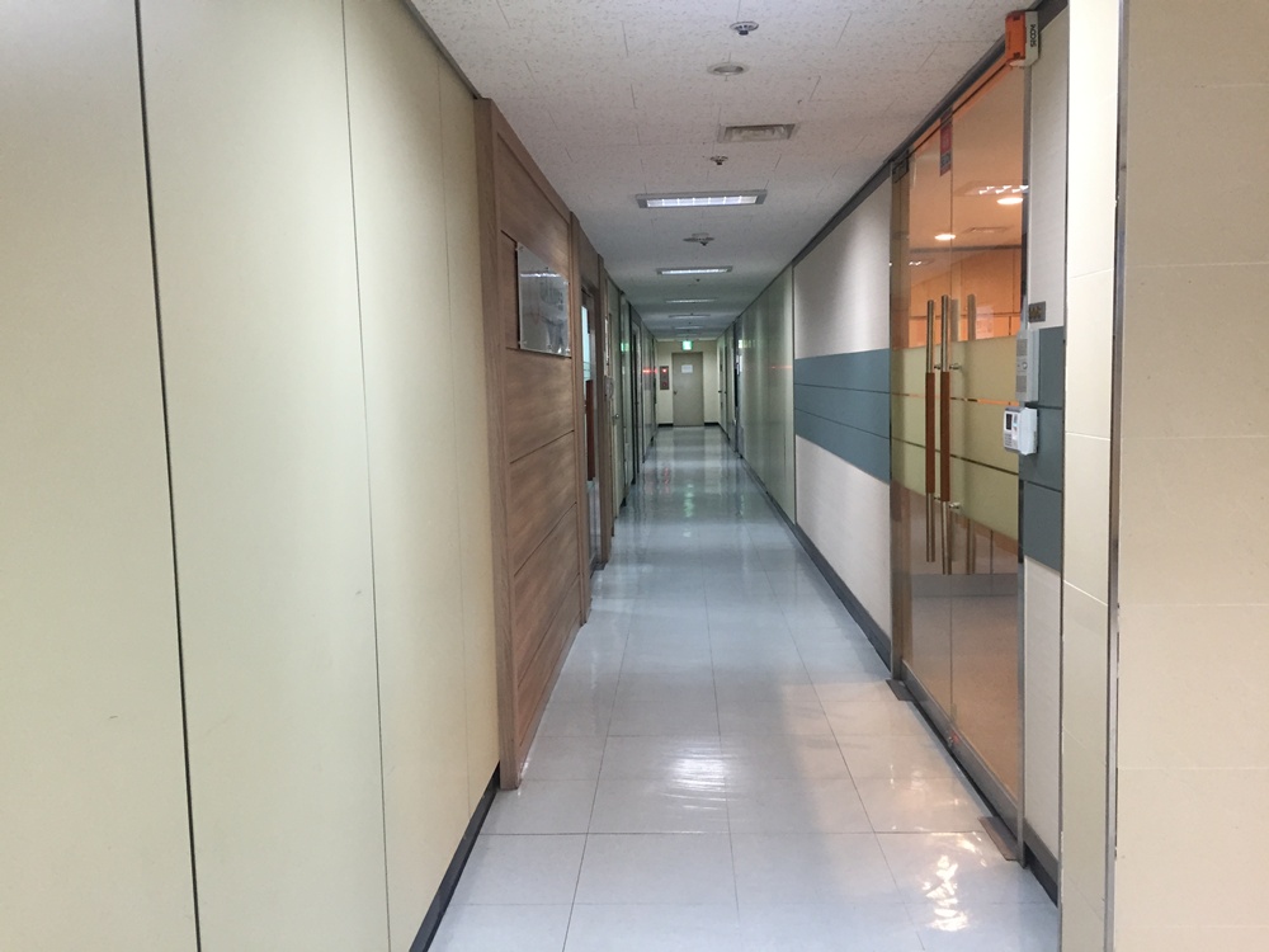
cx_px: 634
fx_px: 1063
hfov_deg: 61.7
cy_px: 476
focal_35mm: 29
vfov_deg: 48.2
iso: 125
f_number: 2.2
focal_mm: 4.15
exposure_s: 1/30
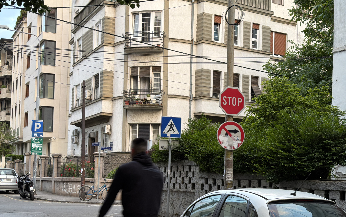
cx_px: 157
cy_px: 133
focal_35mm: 60
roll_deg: -0.9
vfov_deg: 21.6
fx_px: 566
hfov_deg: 34.0
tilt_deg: +4.4
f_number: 1.78
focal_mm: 6.76
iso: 125
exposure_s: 1/60
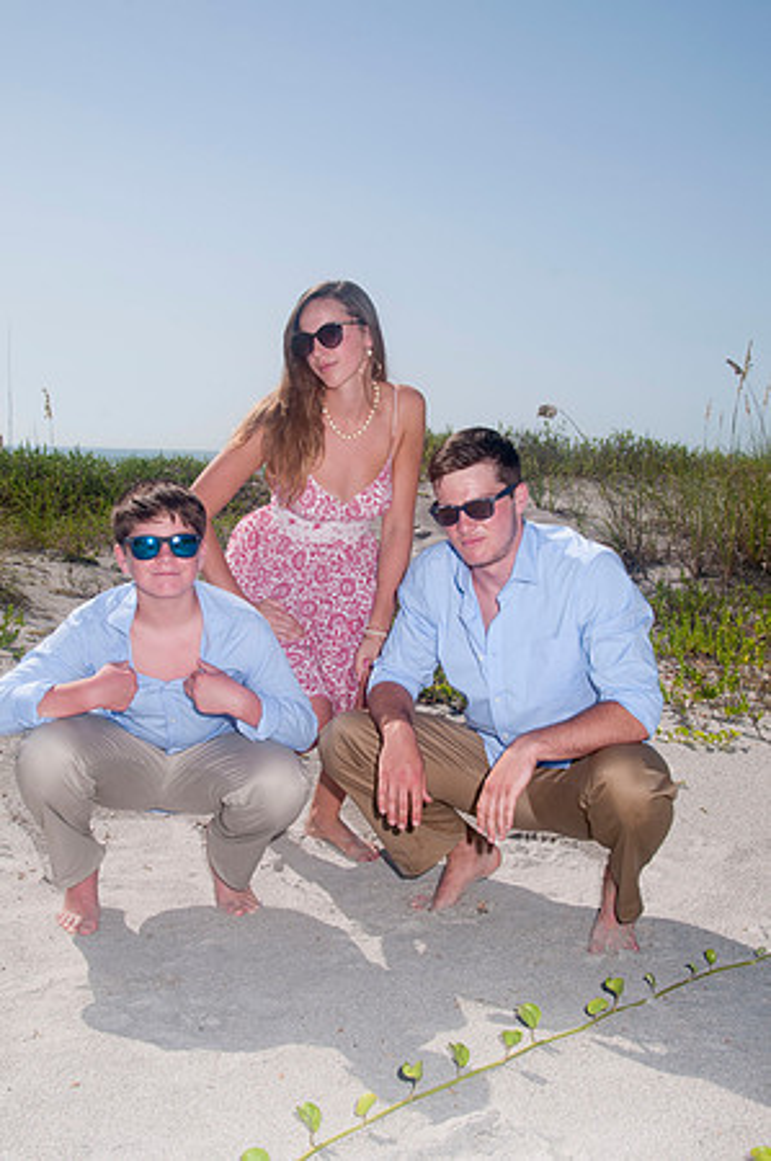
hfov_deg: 31.8
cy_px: 580
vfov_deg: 46.4
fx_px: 1352
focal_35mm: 42
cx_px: 386
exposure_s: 1/250
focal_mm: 28
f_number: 13
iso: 100
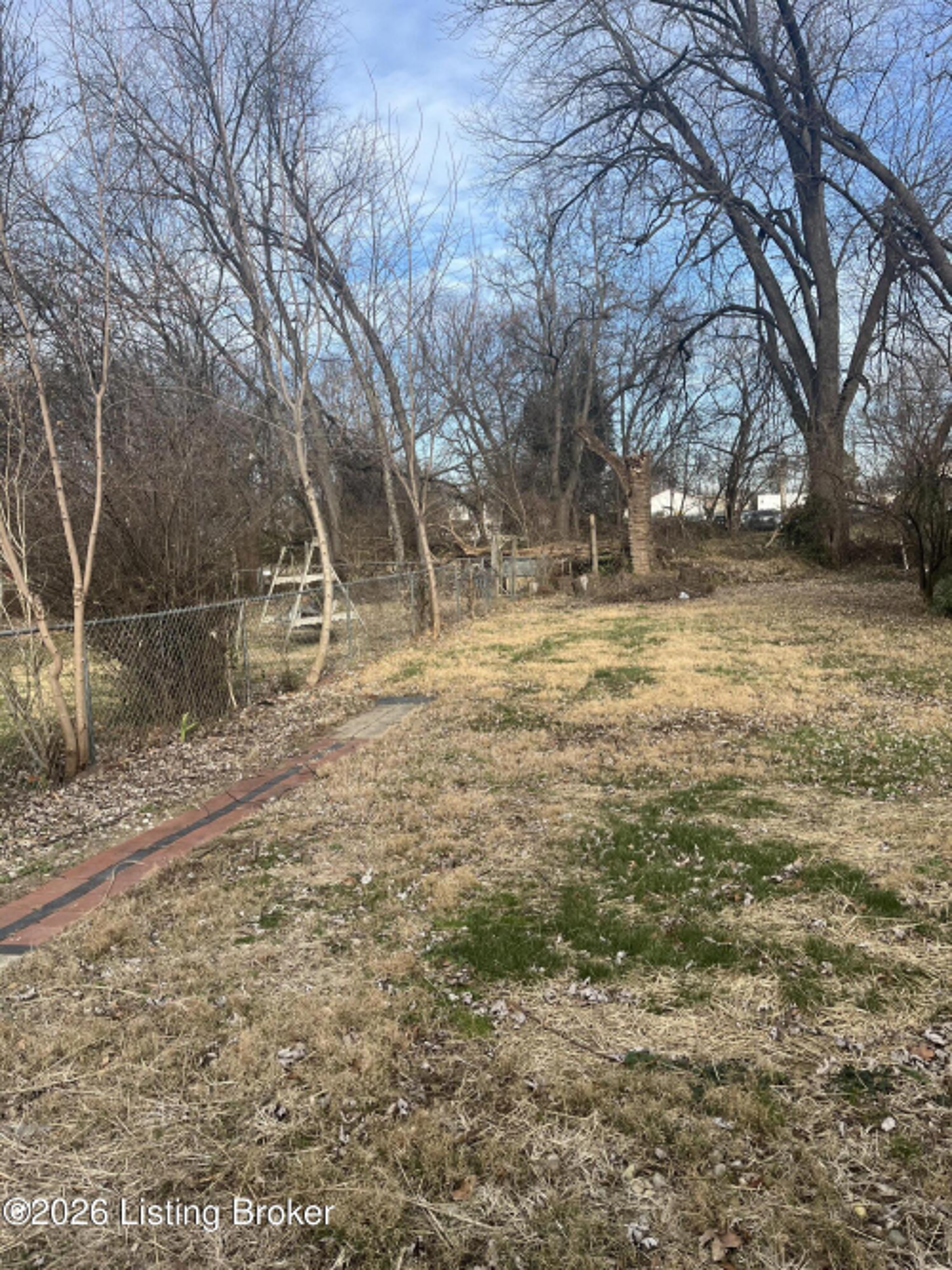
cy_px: 635
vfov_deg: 67.3
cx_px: 476
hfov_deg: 53.0
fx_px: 954
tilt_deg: -6.0
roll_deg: +3.1
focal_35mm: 26
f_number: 1.6
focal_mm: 5.1
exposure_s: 1/1212
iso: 50
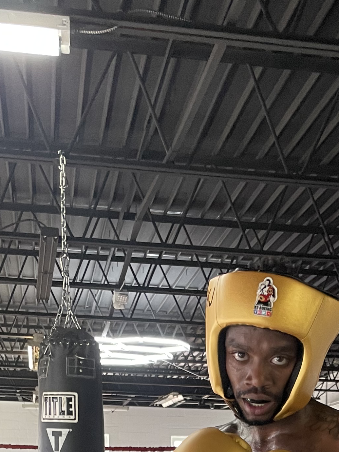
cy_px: 644
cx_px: 272
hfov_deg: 19.2
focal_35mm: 76
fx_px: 992
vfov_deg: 22.0
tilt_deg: -7.7
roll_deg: -0.6
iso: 125
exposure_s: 1/60
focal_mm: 4.2
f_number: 1.6
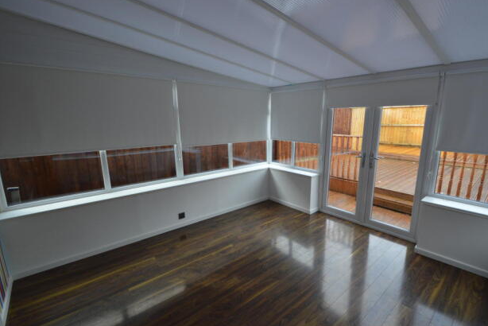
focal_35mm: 16
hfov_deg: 96.6
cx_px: 260
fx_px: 217
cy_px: 164
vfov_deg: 73.8
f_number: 5.6
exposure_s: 1/125
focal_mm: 10
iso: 400
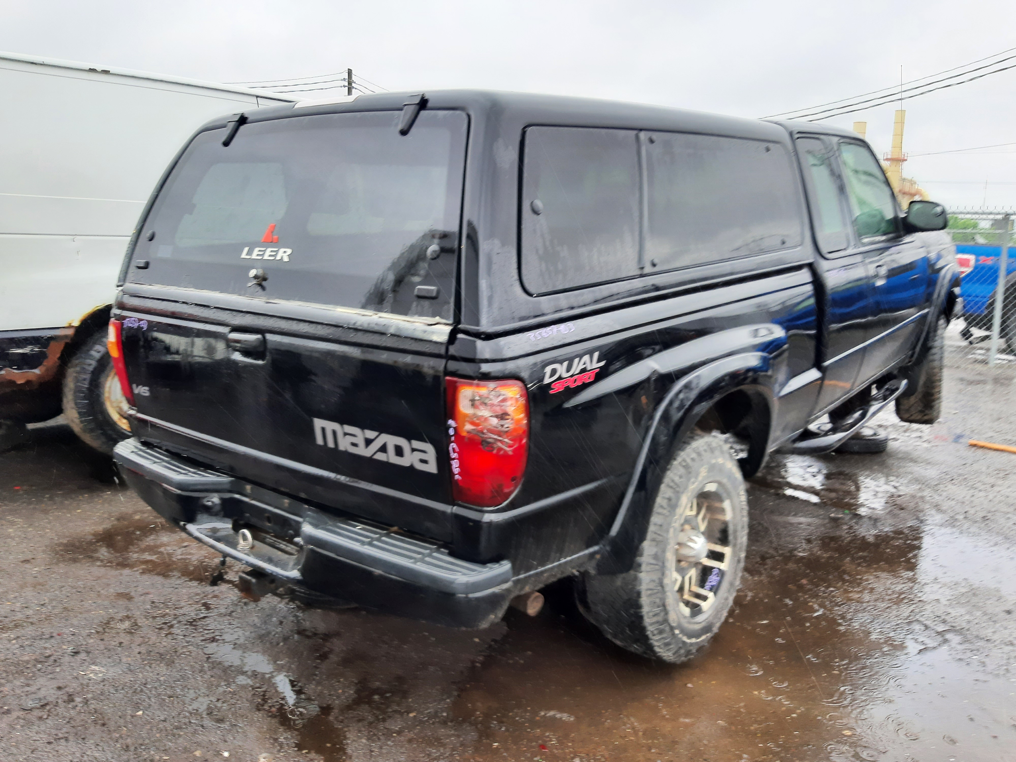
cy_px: 381
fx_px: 763
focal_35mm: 26
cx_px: 508
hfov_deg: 67.3
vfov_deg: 53.1
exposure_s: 1/60
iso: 50
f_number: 1.7
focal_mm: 3.92
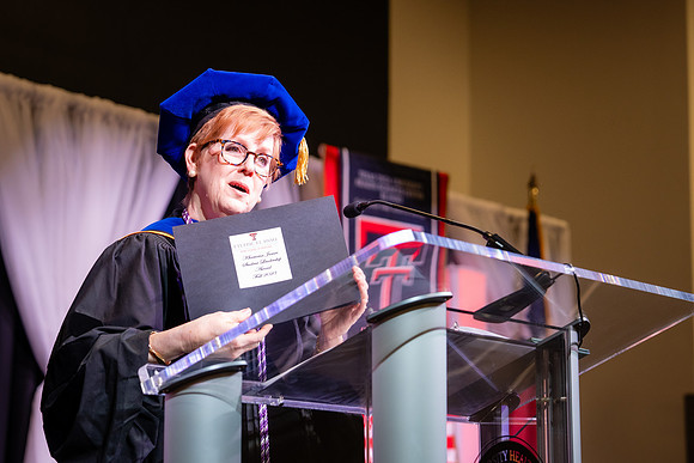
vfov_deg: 12.3
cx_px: 296
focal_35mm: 111
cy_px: 169
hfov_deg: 18.4
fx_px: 2144
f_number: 2.8
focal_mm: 70
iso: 640
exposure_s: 1/200
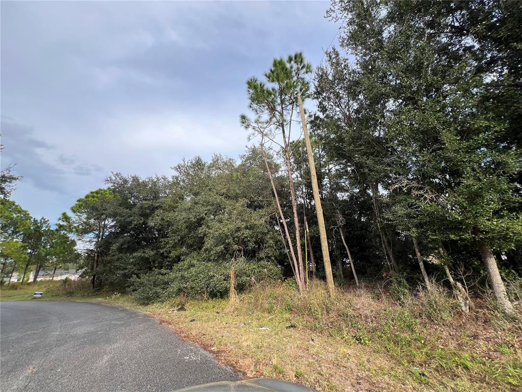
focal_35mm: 13
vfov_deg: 89.9
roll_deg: +3.3
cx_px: 261
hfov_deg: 106.2
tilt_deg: +16.2
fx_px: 196
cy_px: 196
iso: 32
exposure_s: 1/408
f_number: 1.8
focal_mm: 1.57
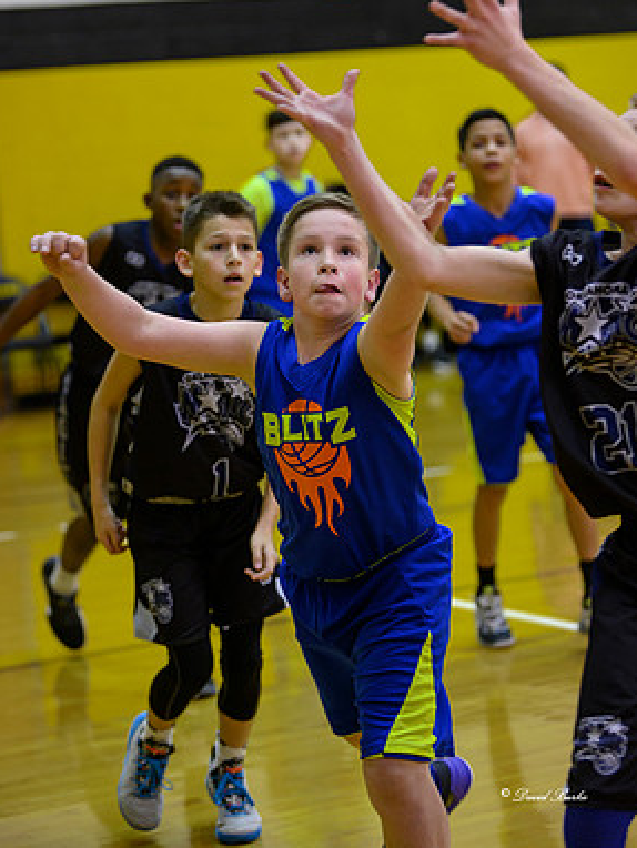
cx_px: 327
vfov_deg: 17.4
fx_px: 2769
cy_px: 355
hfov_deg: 13.1
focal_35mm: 113
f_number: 2.8
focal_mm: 100
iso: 4000
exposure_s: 1/400
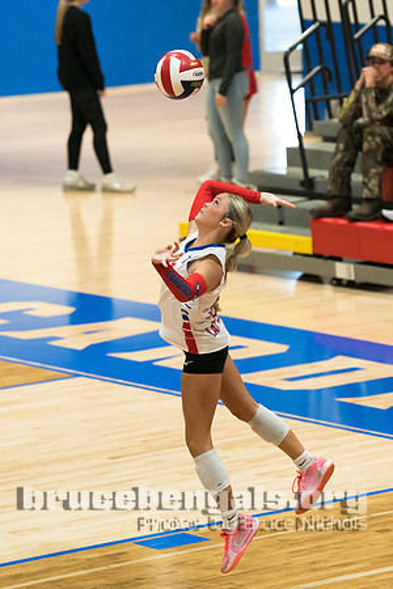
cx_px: 191
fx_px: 3625
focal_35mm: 221
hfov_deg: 6.2
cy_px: 327
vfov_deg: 9.3
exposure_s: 1/1000
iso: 2500
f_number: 2.8
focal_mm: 129
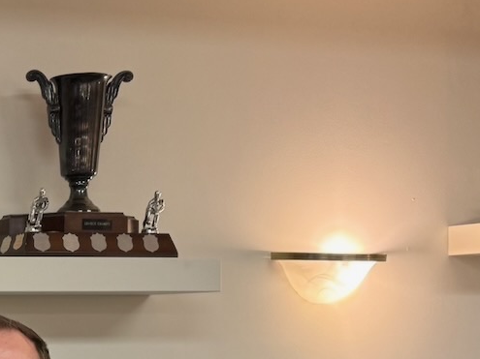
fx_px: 1345
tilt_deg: -0.7
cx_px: -311
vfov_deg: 14.9
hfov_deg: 17.4
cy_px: 380
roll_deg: -0.4
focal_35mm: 97
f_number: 1.78
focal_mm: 6.76
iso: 160
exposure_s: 1/60
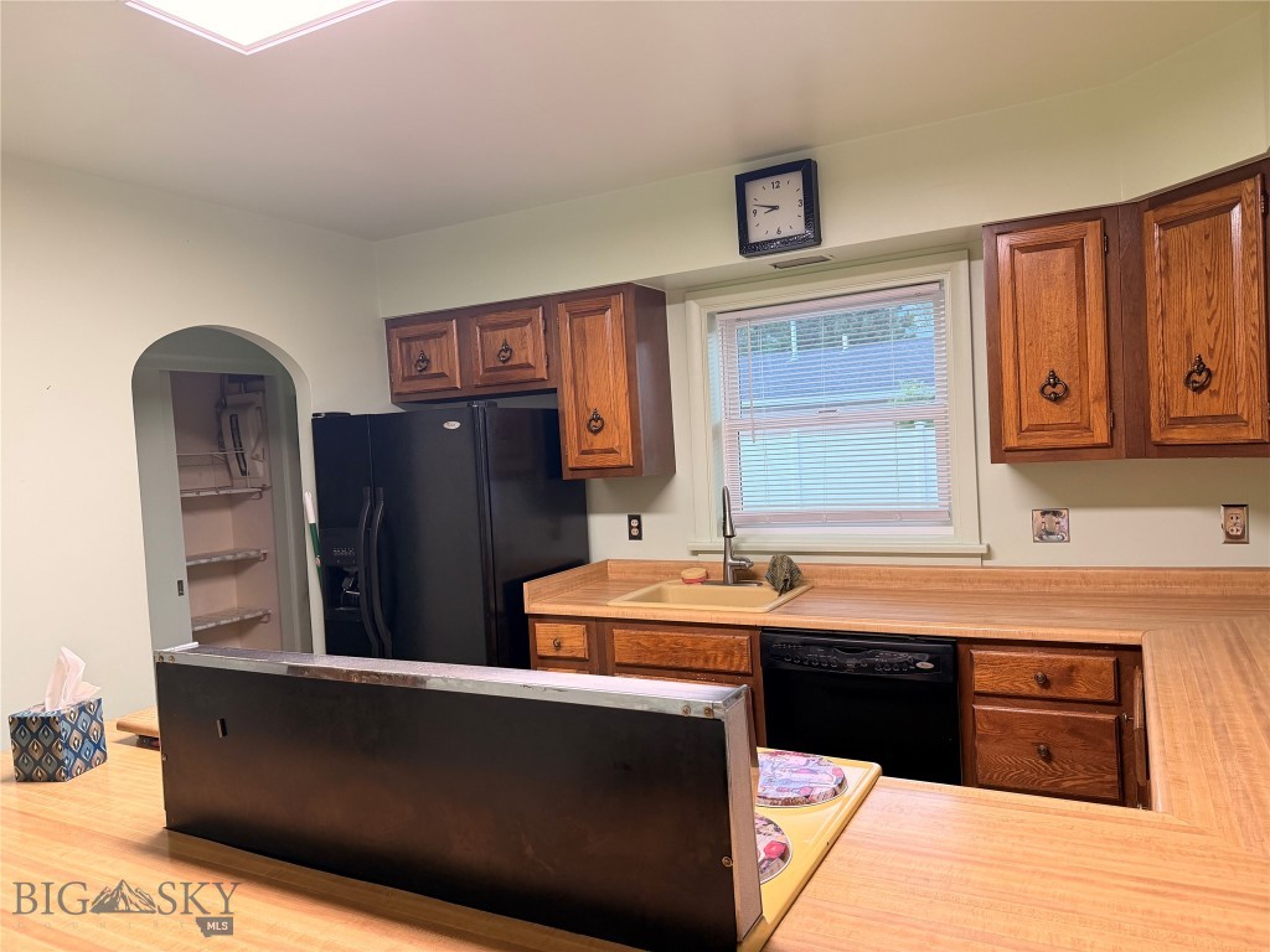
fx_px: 881
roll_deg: +3.6
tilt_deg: -1.9
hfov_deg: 71.6
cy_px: 476
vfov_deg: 56.8
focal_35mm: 24
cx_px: 635
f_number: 1.78
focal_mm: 6.76
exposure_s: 1/71
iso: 200
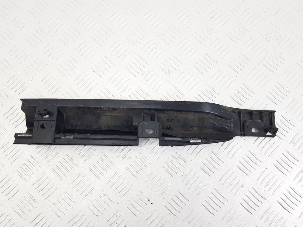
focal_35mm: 27
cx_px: 151
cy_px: 117
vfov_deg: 51.4
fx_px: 236
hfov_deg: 65.3
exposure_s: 1/100
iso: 80
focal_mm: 4.2
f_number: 1.7
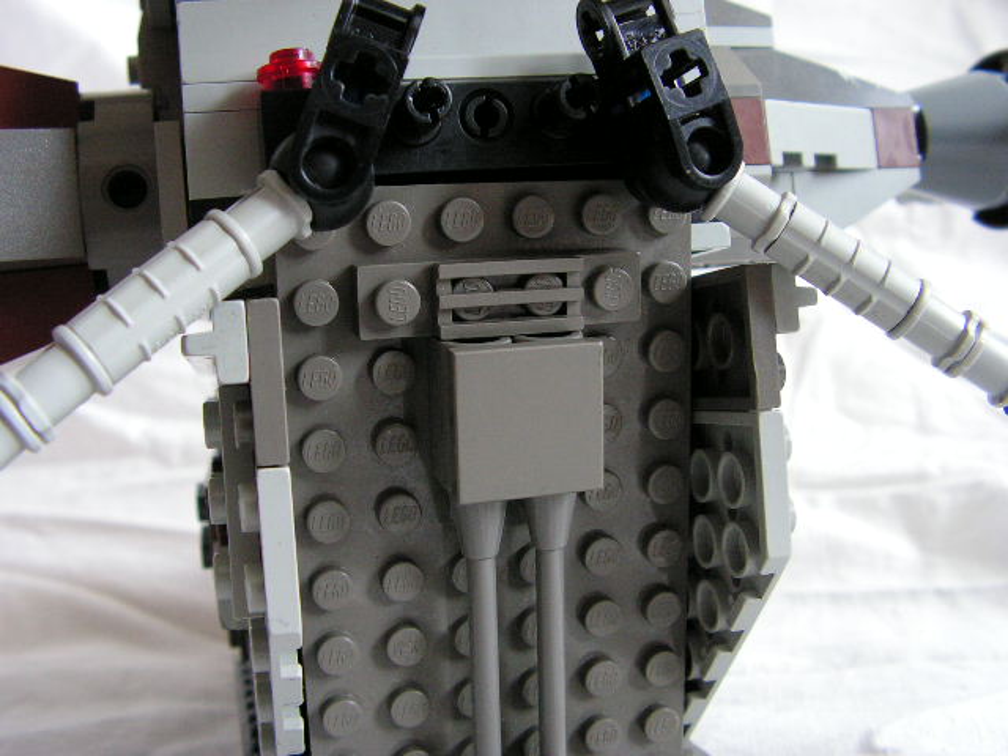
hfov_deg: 51.4
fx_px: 1048
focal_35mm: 36
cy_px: 378
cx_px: 504
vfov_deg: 39.7
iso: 200
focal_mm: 6
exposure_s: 1/15
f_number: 3.2
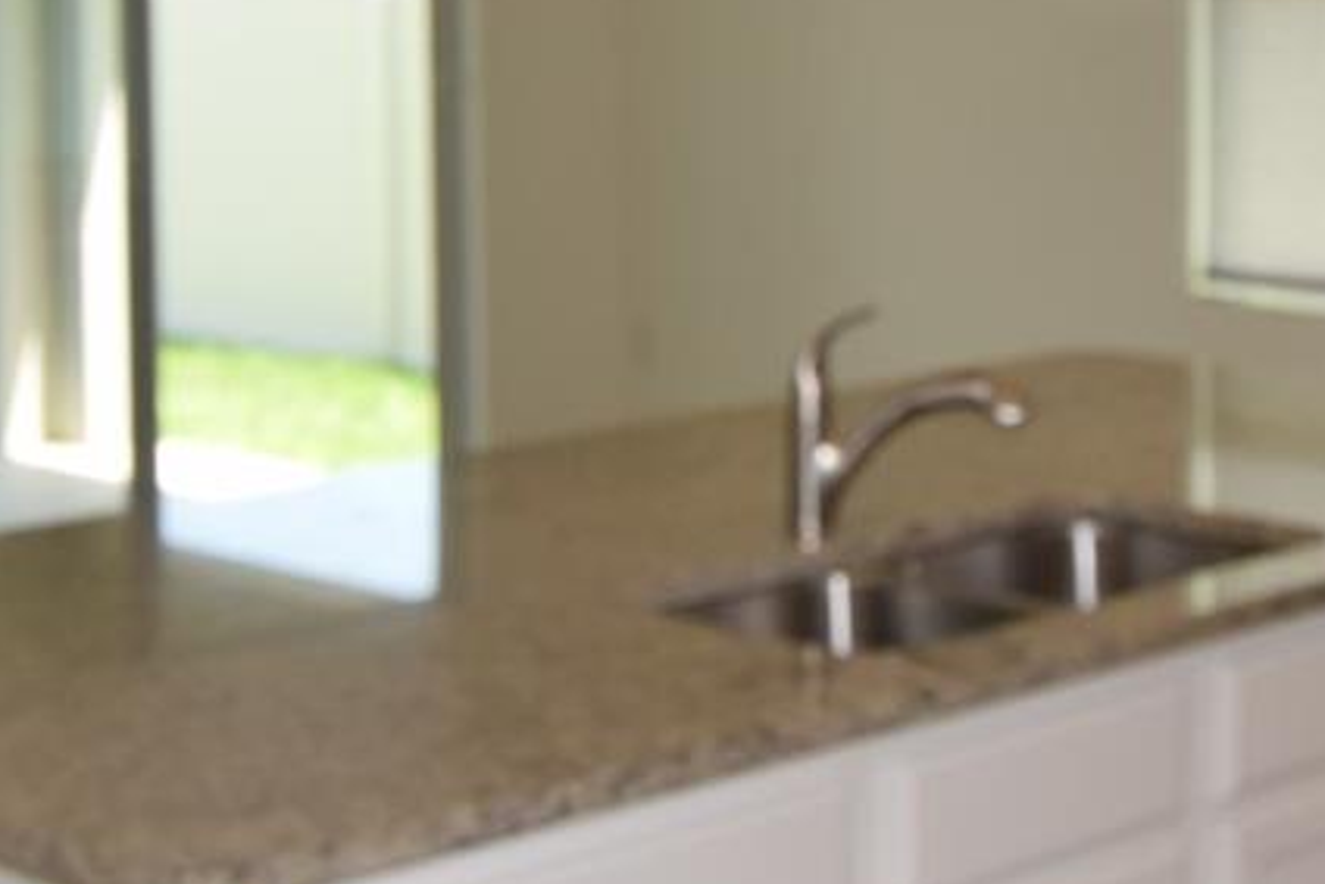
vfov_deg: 15.9
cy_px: 94
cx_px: 891
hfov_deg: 23.8
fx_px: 3125
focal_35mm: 85
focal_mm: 15
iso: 280
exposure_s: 1/125
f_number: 5.6
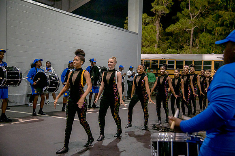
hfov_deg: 42.8
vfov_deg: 29.2
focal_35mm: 46
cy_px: 78
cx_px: 118
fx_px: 300
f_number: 4
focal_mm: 46
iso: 2000
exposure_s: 1/200
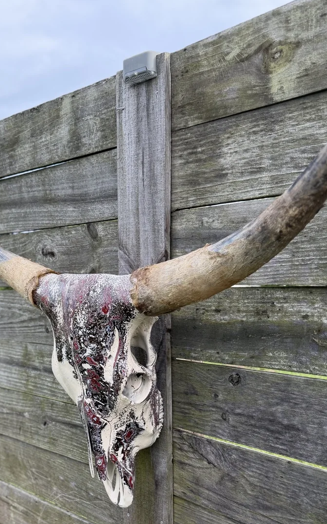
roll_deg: +0.6
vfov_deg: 50.3
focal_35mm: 38
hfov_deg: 33.5
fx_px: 542
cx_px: 130
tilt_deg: -9.8
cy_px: 363
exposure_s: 1/708
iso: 100
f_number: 1.78
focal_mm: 6.76
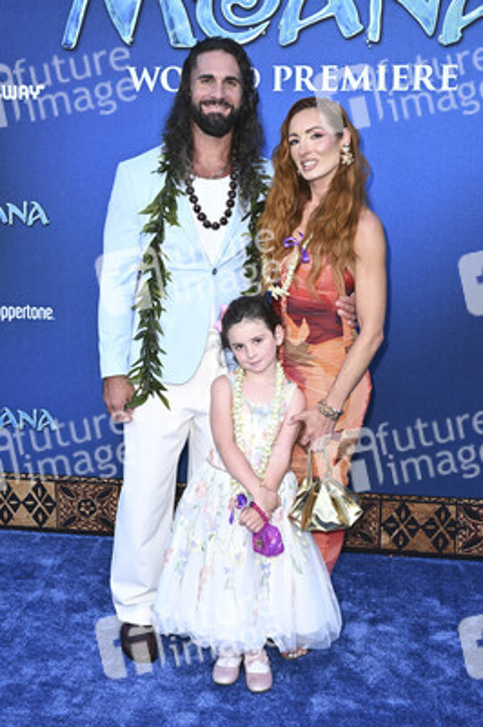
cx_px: 242
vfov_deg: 44.5
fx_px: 887
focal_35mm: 44
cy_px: 364
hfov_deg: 30.5
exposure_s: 1/250
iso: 800
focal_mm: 44
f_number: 6.3
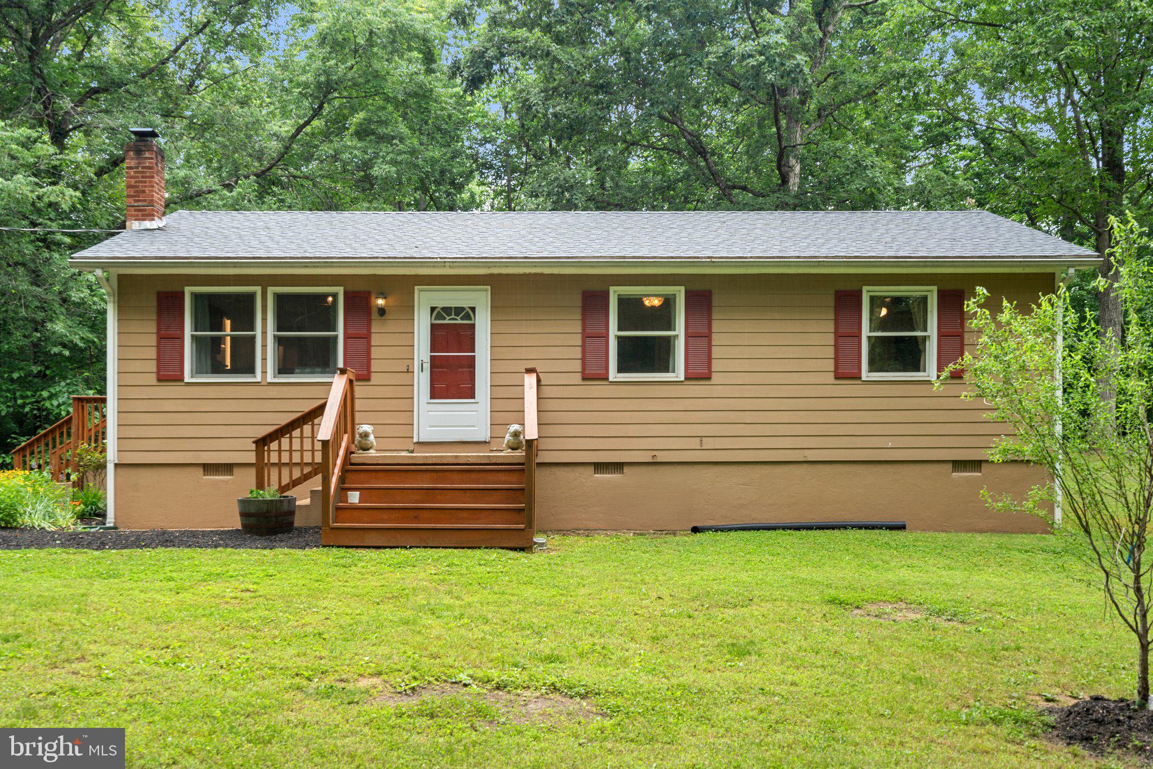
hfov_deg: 57.2
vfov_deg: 40.0
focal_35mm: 33
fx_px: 1057
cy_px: 384
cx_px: 576
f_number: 13
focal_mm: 33
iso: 250
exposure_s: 1/8
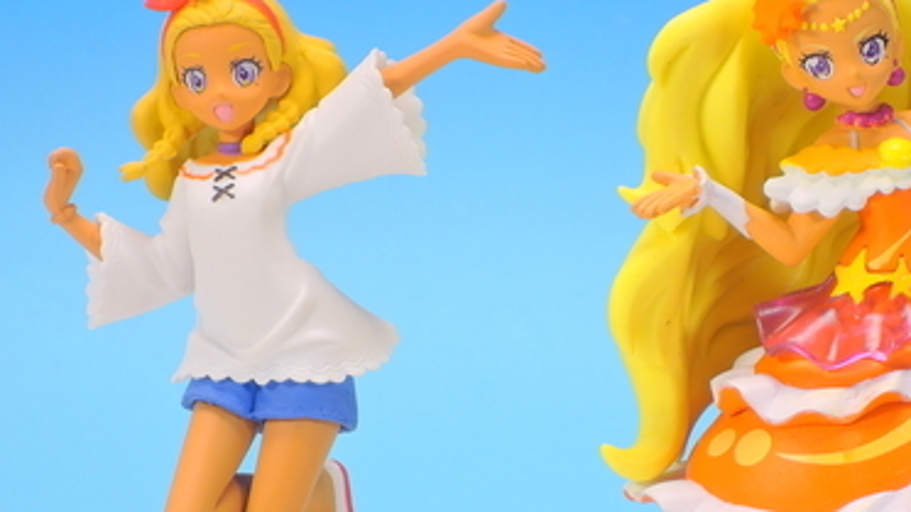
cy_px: 382
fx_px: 5095
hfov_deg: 10.2
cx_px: 556
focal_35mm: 211
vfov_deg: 5.7
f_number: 5.6
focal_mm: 25.5
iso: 80
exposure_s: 1/1.6
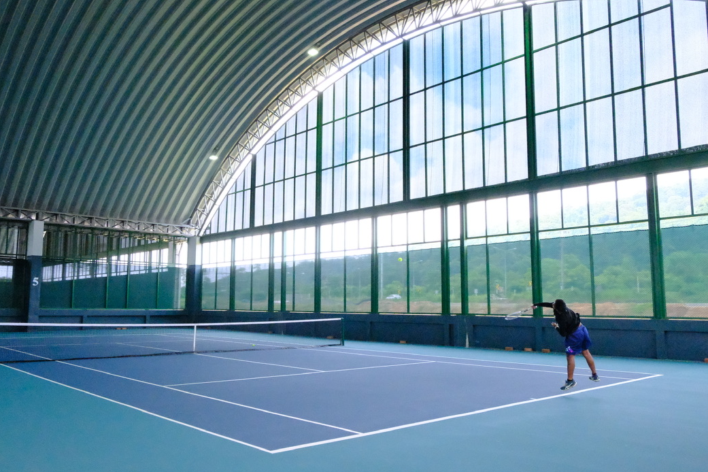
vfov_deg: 53.1
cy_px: 242
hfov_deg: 73.7
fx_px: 472
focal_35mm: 24
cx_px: 339
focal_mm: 15
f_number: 7.1
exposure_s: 1/1000
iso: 12800
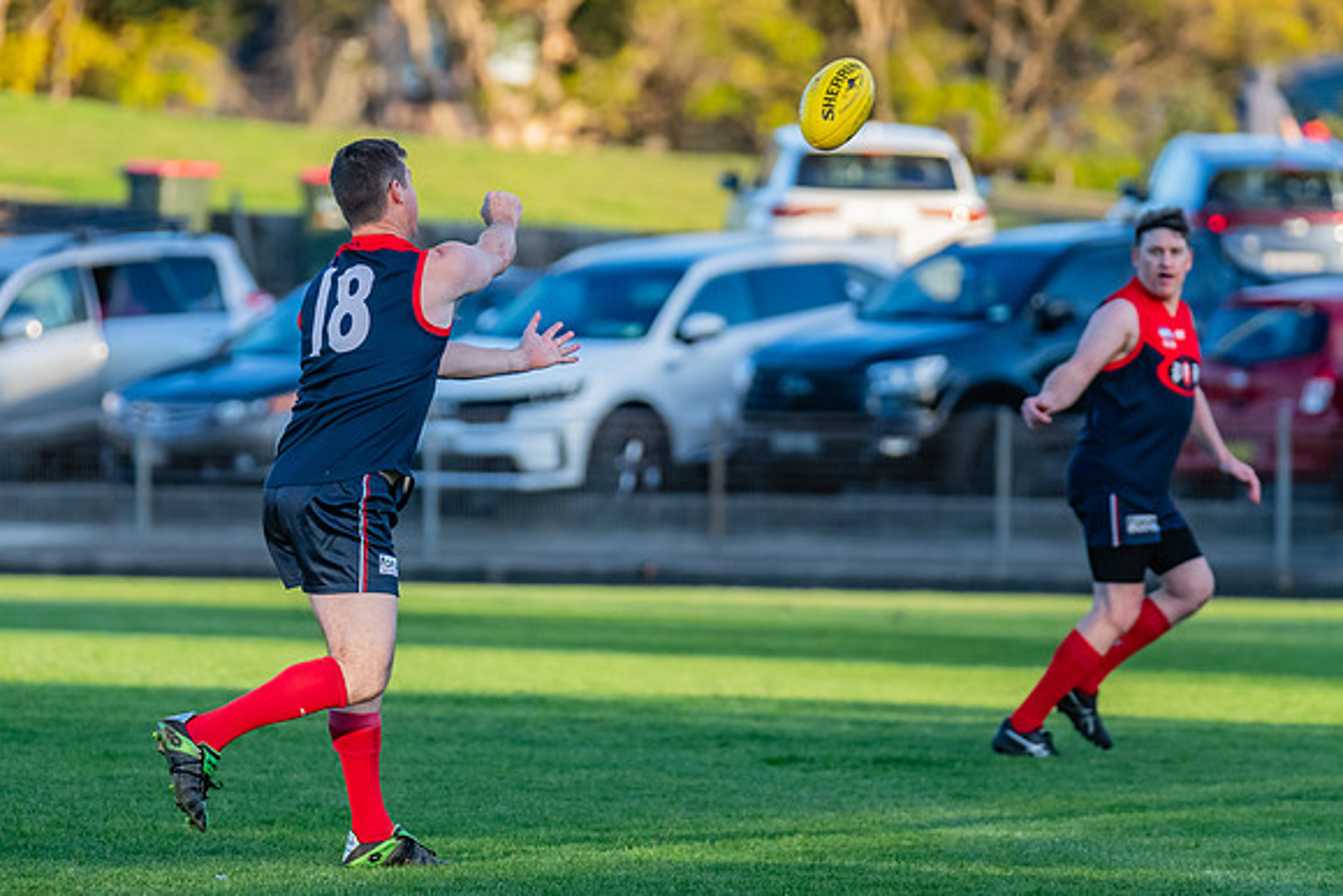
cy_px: 386
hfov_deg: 5.3
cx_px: 375
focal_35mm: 392
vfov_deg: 3.5
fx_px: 14620
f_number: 4
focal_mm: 270
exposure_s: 1/1600
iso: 1000
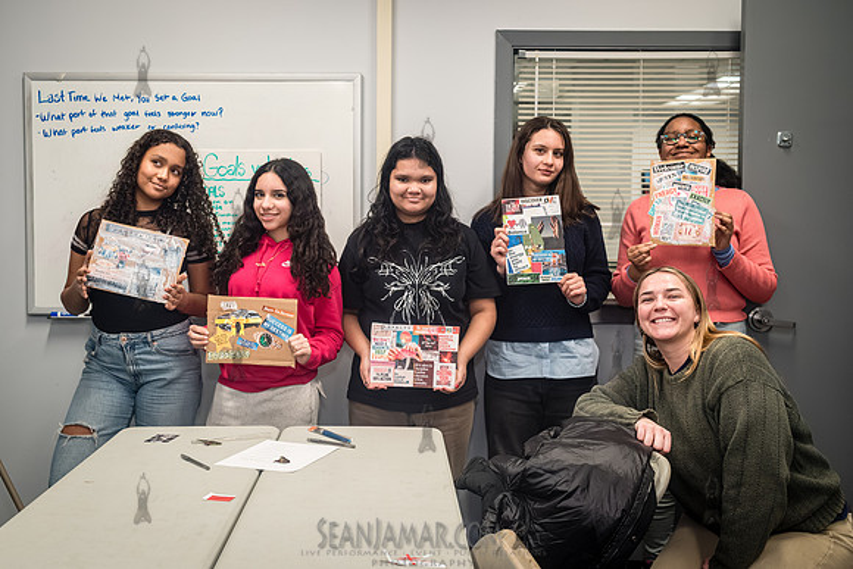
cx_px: 380
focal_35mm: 42
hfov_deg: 46.1
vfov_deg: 31.8
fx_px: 1000
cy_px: 275
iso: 2500
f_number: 4
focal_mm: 35
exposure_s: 1/320
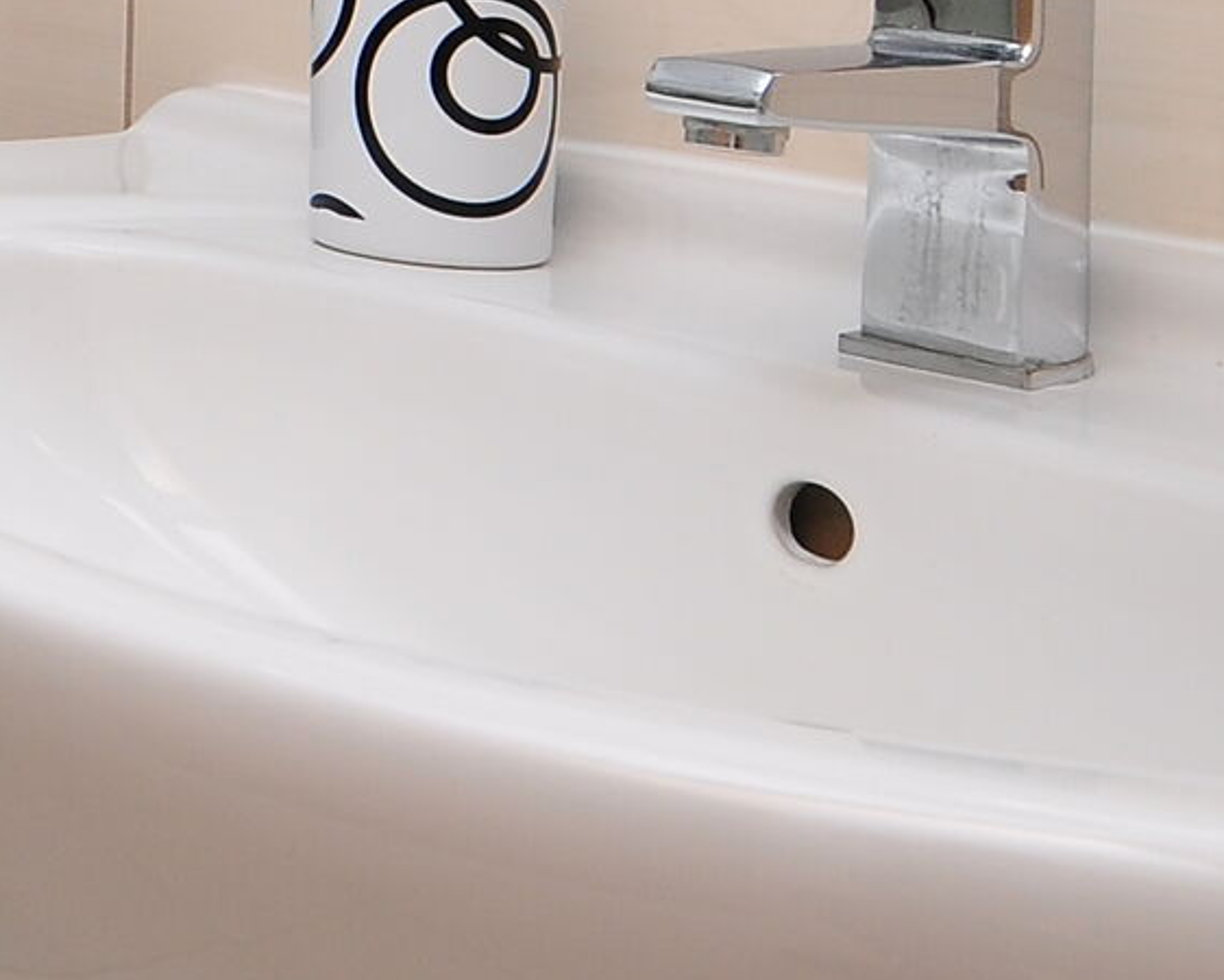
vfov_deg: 20.2
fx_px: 2537
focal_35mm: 70
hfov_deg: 20.7
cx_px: -858
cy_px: -264
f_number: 8
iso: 200
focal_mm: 10
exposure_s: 1/200
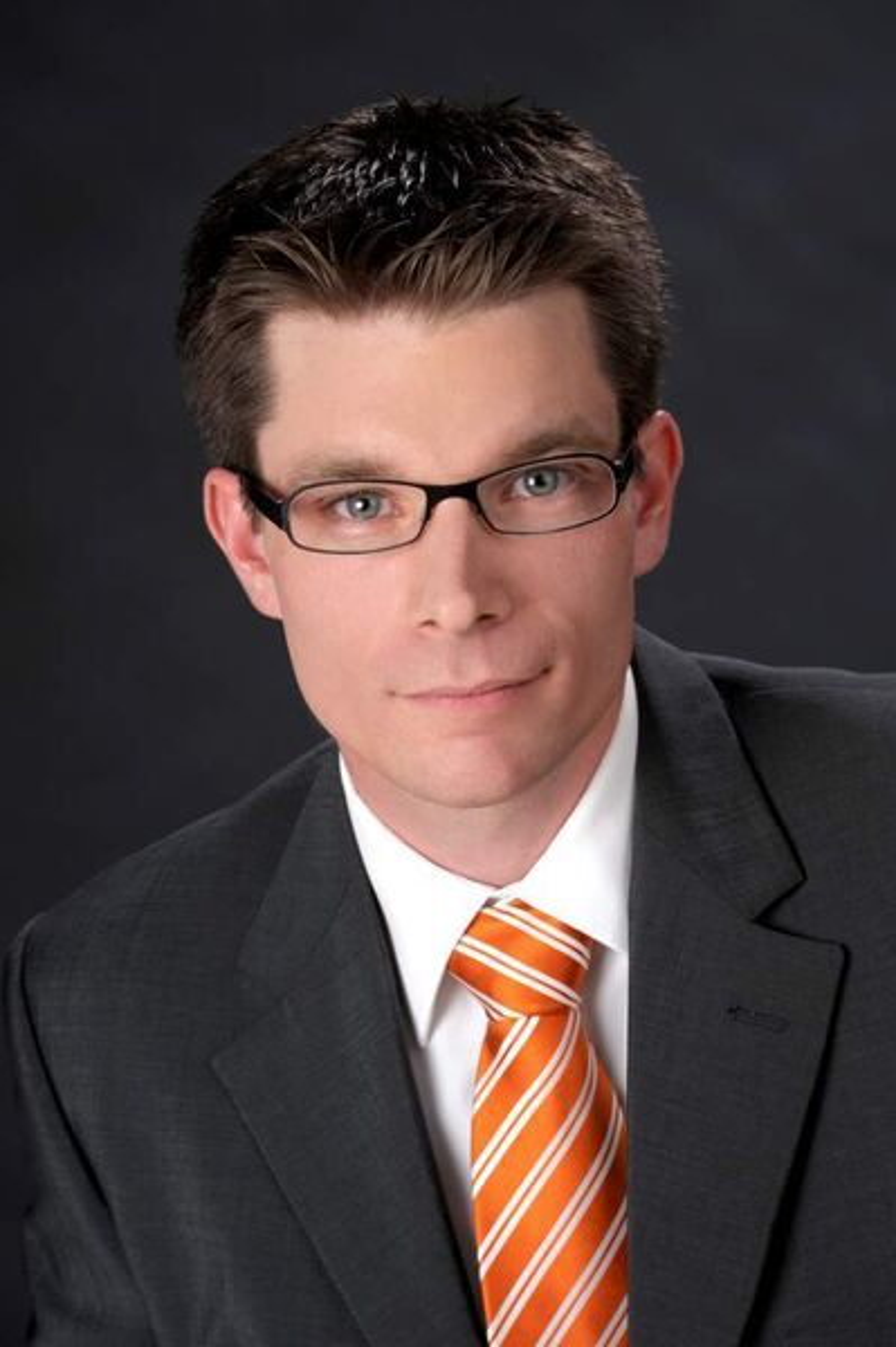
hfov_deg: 11.4
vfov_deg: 17.1
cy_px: 674
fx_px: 4487
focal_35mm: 120
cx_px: 448
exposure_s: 1/100
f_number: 13
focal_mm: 120
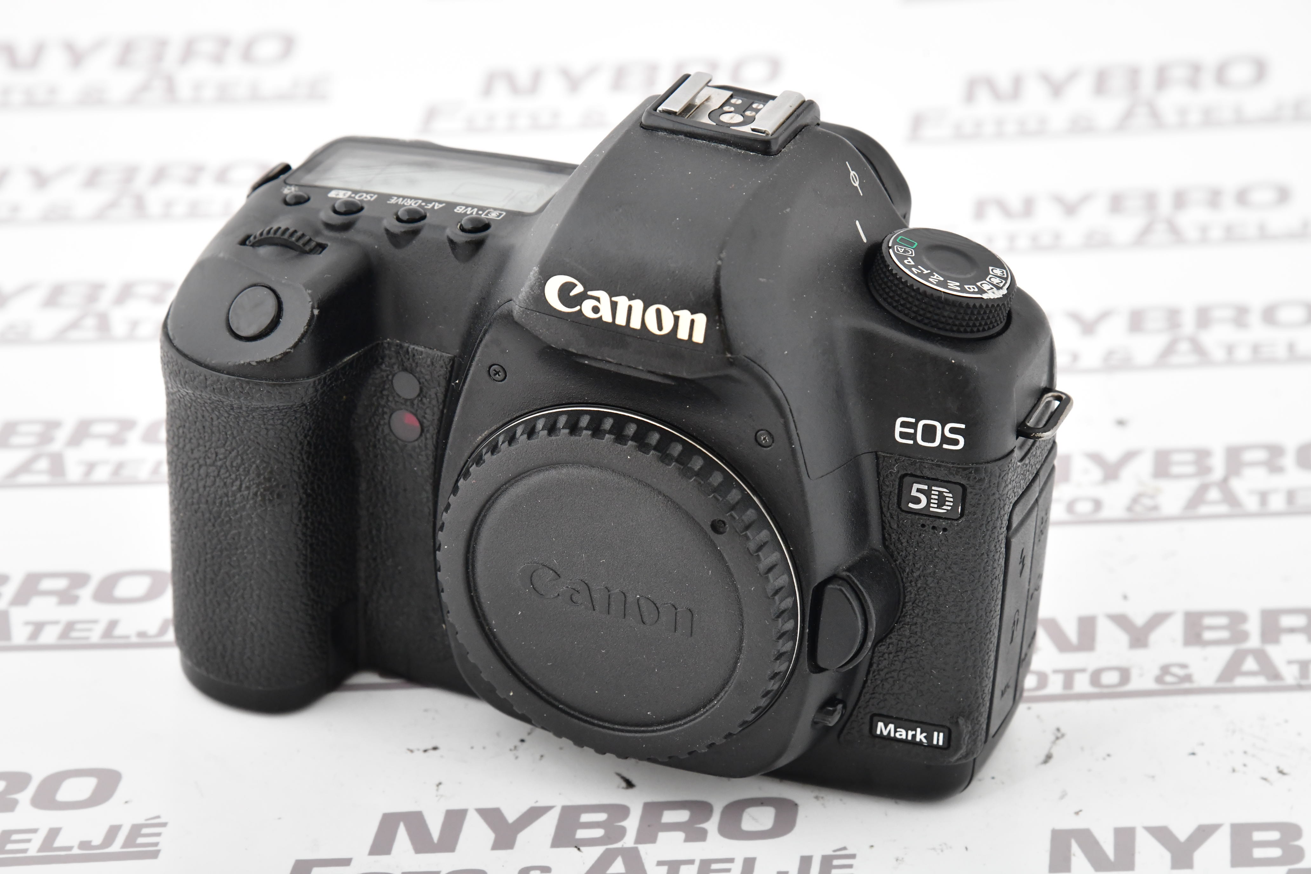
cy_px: 437
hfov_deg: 17.1
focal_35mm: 120
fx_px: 4370
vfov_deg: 11.4
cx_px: 656
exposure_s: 1/200
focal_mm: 120
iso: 2500
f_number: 11
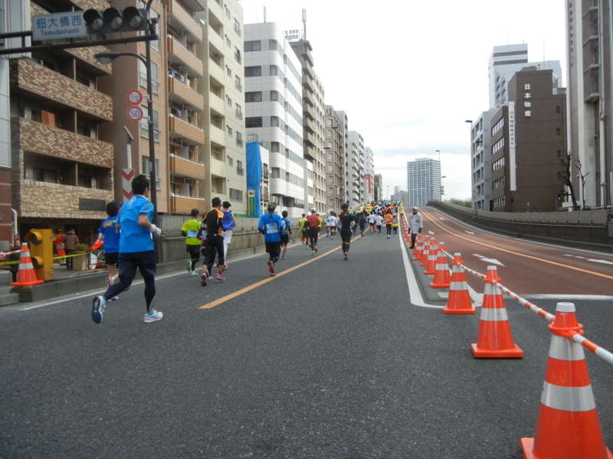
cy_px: 230
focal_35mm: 30
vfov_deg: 46.8
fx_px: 531
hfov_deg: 60.0
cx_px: 306
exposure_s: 1/881
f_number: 3.5
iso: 160
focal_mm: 5.4
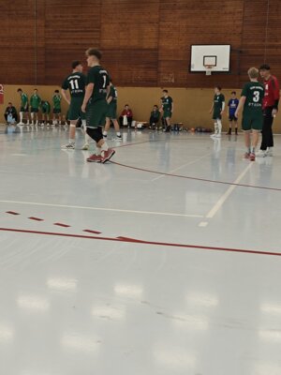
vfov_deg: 73.9
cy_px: 188
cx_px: 140
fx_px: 249
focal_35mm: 23
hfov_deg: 58.9
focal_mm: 5.43
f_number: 1.8
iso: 250
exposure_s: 1/100
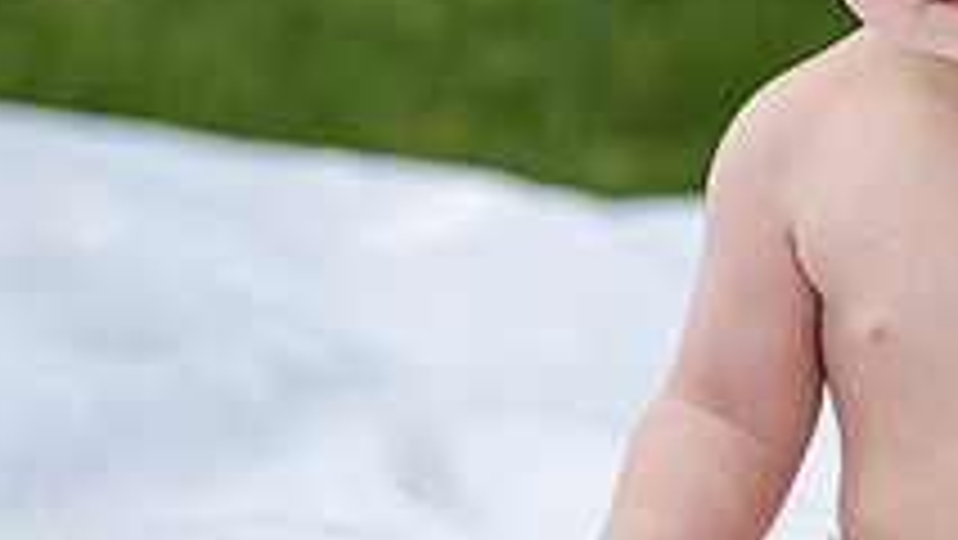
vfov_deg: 2.9
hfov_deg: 5.1
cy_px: 77
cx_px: 1188
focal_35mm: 418
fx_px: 10622
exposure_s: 1/1000
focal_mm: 140
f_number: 3.5
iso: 400
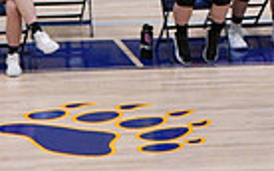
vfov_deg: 2.9
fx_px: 3350
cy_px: 473
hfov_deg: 4.7
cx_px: -76
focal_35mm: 449
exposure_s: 1/1250
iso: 6400
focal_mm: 70
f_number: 3.2
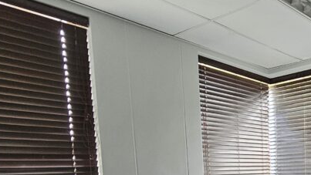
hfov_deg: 47.2
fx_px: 297
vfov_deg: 28.9
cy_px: 204
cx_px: 302
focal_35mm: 36
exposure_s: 1/50
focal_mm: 2.2
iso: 400
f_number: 2.2
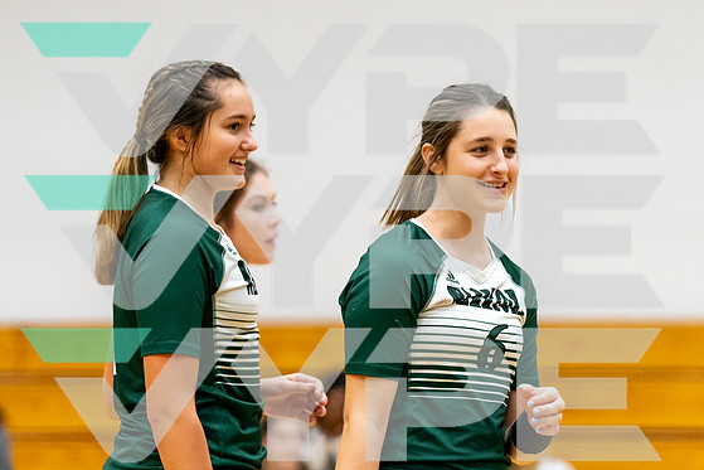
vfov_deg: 4.6
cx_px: 367
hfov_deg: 6.8
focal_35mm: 302
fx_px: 5907
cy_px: 228
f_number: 2.8
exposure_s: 1/1250
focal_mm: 194
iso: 3200
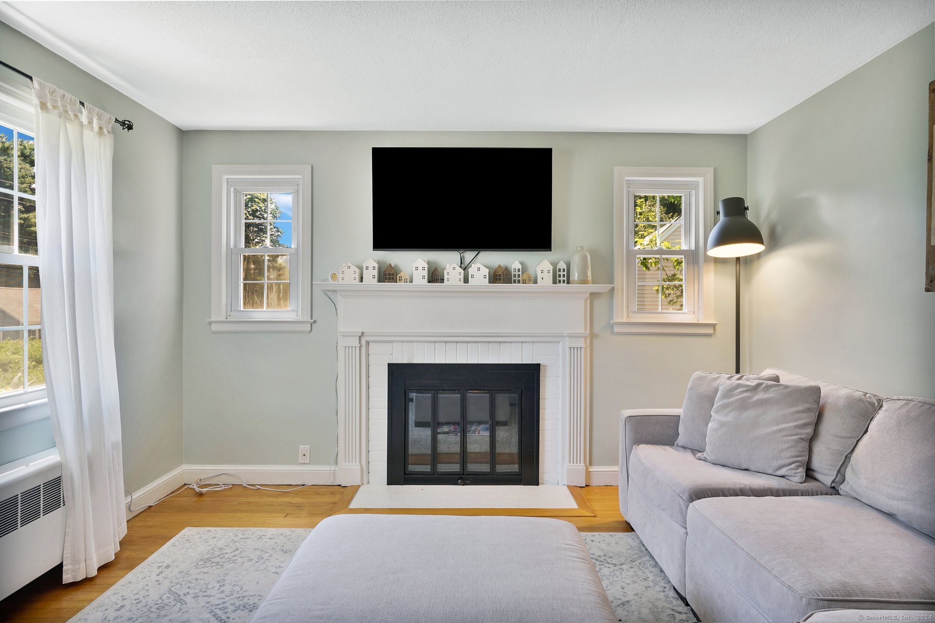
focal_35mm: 20
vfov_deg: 61.9
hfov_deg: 84.0
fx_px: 519
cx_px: 468
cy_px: 312
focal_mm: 20
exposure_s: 1/2
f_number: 10
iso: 200
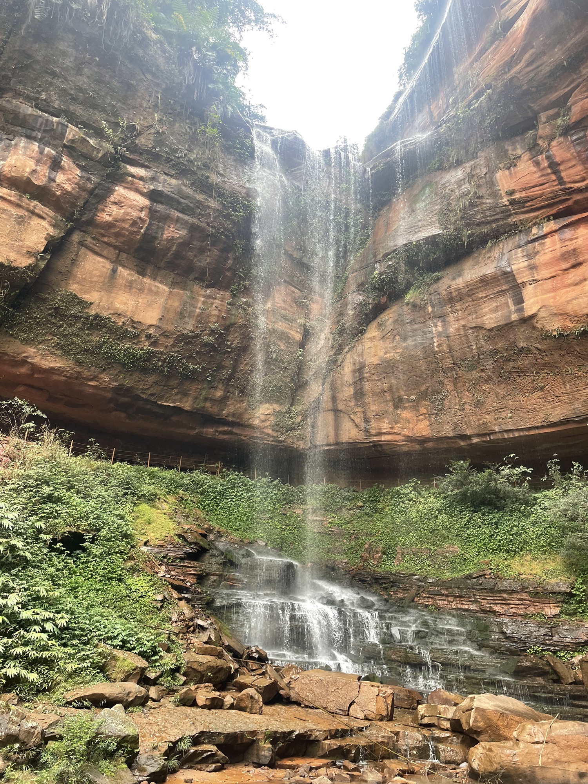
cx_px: 294
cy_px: 392
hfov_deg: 53.1
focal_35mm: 26
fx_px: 589
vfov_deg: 67.3
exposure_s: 1/121
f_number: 1.6
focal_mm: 4.2
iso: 50
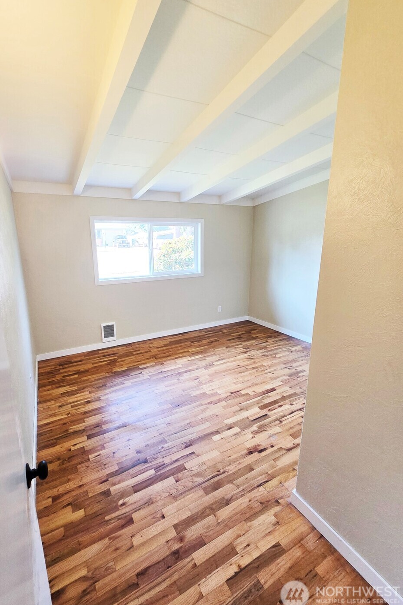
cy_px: 302
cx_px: 179
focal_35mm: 14
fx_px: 235
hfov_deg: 80.9
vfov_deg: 104.3
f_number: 2.2
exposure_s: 1/60
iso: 100
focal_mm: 2.2
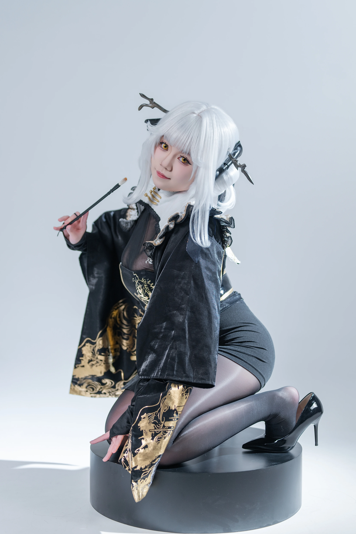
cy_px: 267
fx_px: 742
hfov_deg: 27.0
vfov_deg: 39.6
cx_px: 178
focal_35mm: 50
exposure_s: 1/200
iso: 125
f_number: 1.8
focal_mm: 50
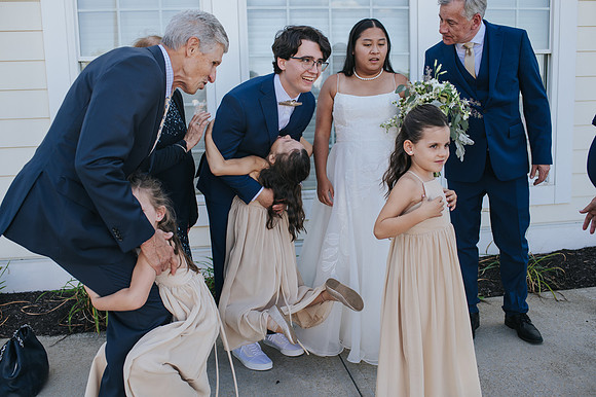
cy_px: 198
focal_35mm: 35
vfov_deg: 37.8
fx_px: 579
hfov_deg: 54.5
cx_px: 298
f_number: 3.5
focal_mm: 35
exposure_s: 1/400
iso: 250
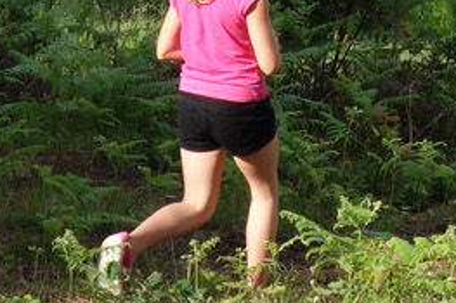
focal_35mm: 325
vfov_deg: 4.1
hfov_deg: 6.3
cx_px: 518
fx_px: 4114
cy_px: -426
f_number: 5.6
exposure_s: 1/320
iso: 125
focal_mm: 21.08
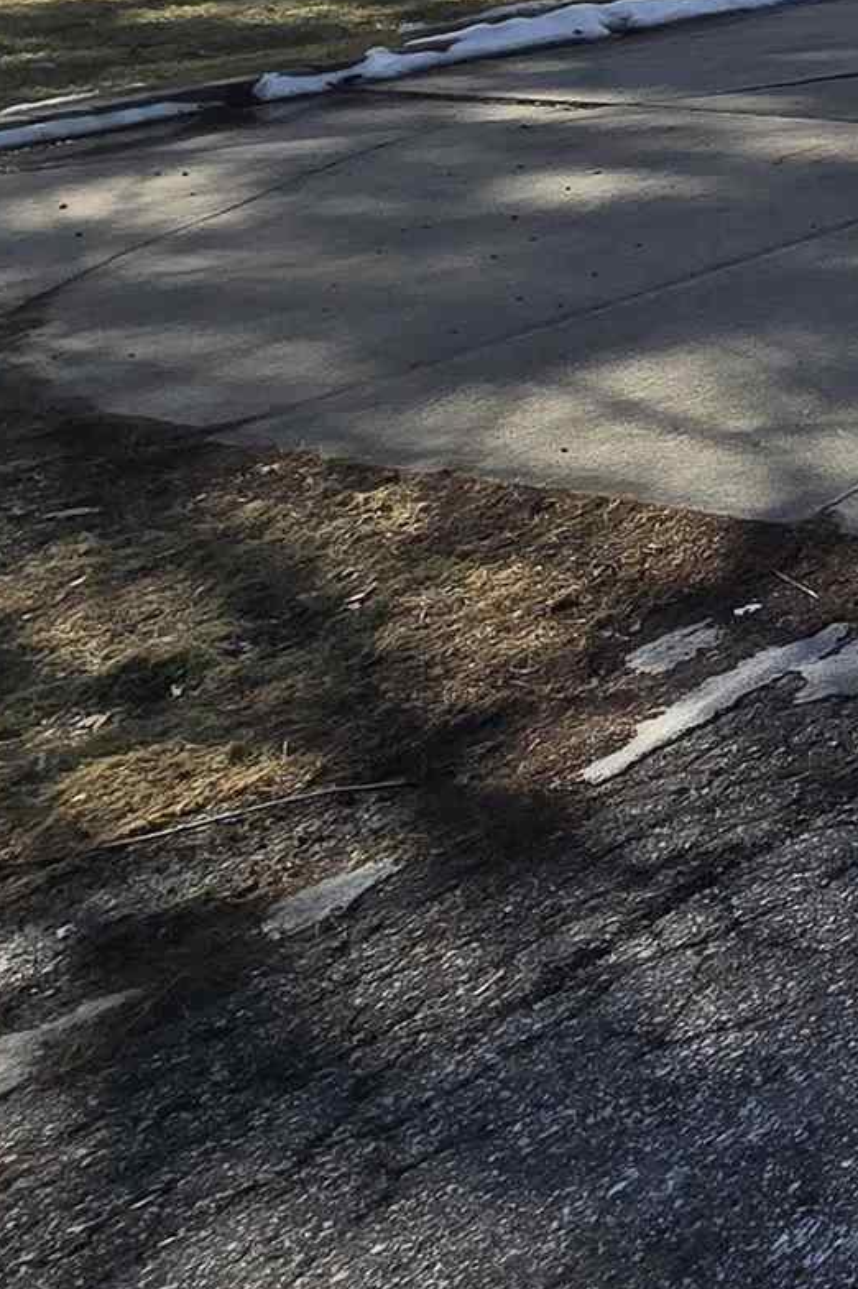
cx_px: 2032
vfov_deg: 31.0
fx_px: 1896
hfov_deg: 15.2
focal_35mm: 53
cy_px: -298
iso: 50
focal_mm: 2.2
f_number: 2.2
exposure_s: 1/2010
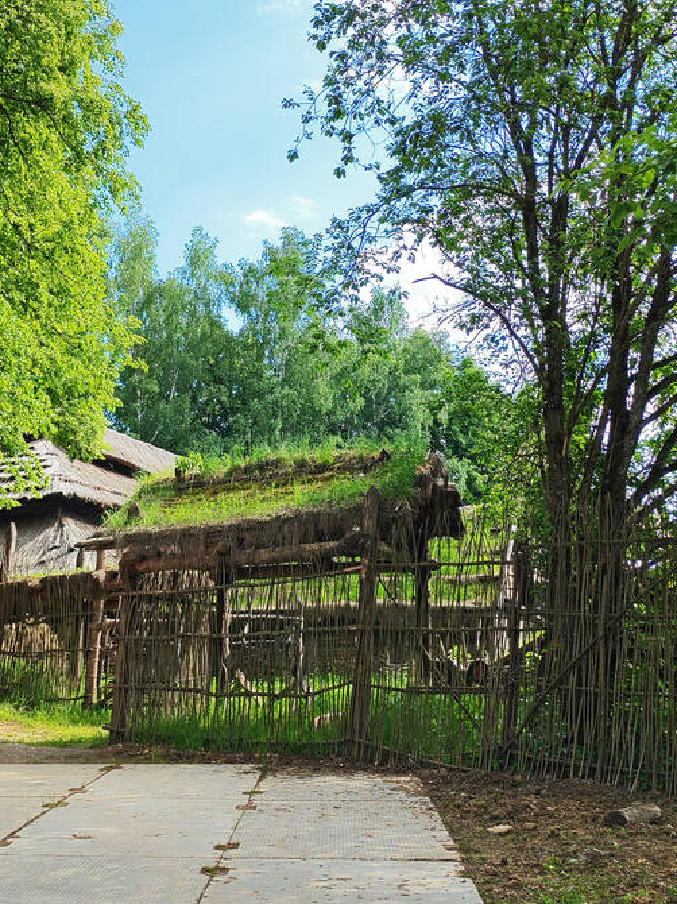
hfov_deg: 30.9
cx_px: 330
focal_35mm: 47
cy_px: 399
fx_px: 1226
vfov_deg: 40.4
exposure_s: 1/320
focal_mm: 6.12
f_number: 1.9
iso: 50
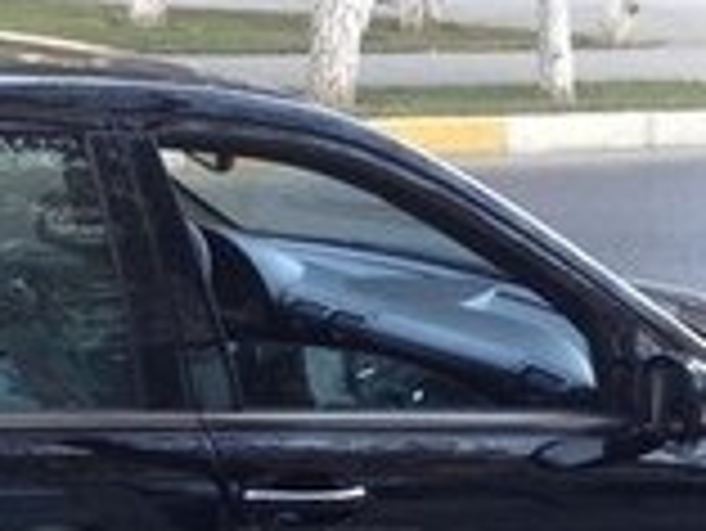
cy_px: 596
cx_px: -36
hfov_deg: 13.2
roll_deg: -1.9
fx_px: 3000
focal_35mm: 147
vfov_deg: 10.0
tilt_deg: -18.4
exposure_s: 1/60
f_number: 2.4
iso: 50
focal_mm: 4.28
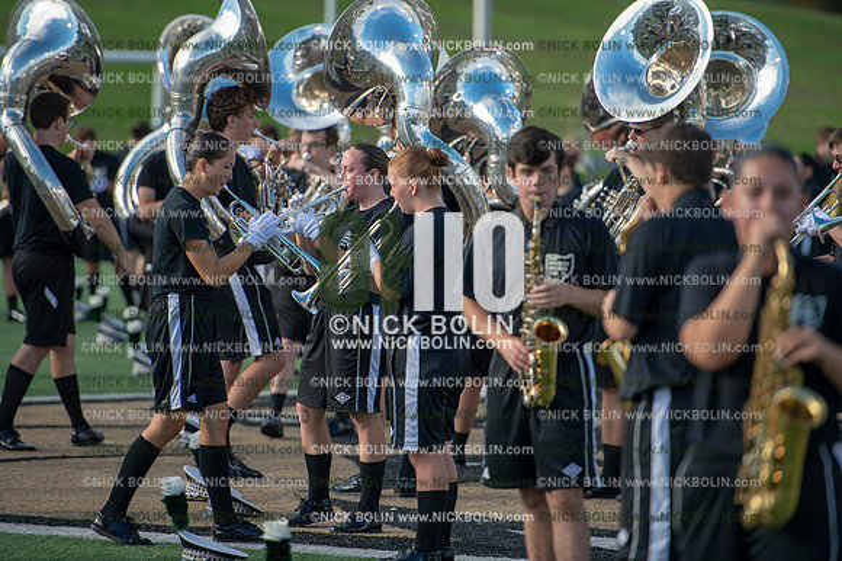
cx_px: 421
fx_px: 4675
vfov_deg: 6.9
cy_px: 280
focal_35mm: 200
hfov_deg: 10.3
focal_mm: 200
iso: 160
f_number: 2.8
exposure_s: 1/1000
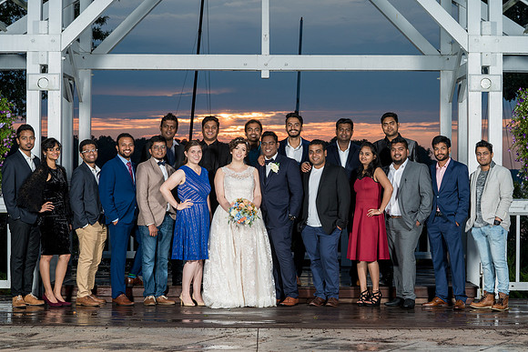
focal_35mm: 91
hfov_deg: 22.4
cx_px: 257
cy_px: 183
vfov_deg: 15.1
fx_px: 1333
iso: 160
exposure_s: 1/200
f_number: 8
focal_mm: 86
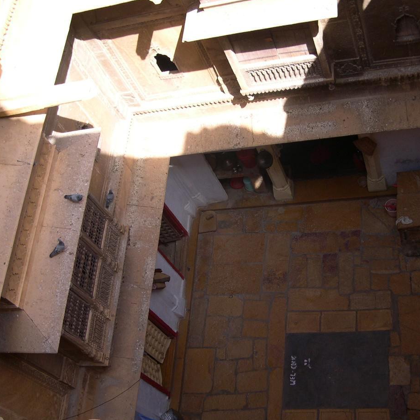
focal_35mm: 47
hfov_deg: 36.1
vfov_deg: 36.1
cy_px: 218
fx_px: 645
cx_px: 218
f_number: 2.8
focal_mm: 8
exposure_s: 1/494
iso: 100
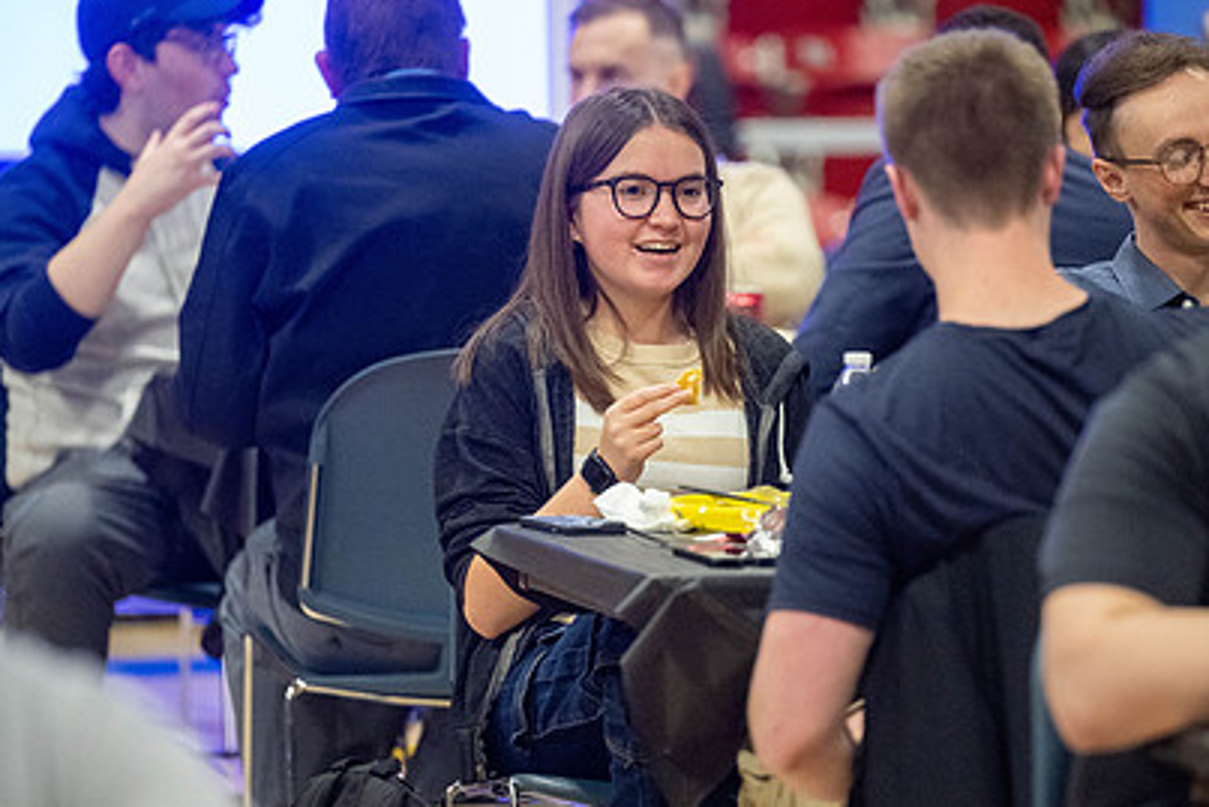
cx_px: 690
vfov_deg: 4.8
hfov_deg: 7.1
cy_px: 466
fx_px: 9675
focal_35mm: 288
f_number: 2.8
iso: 5000
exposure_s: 1/250
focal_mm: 200
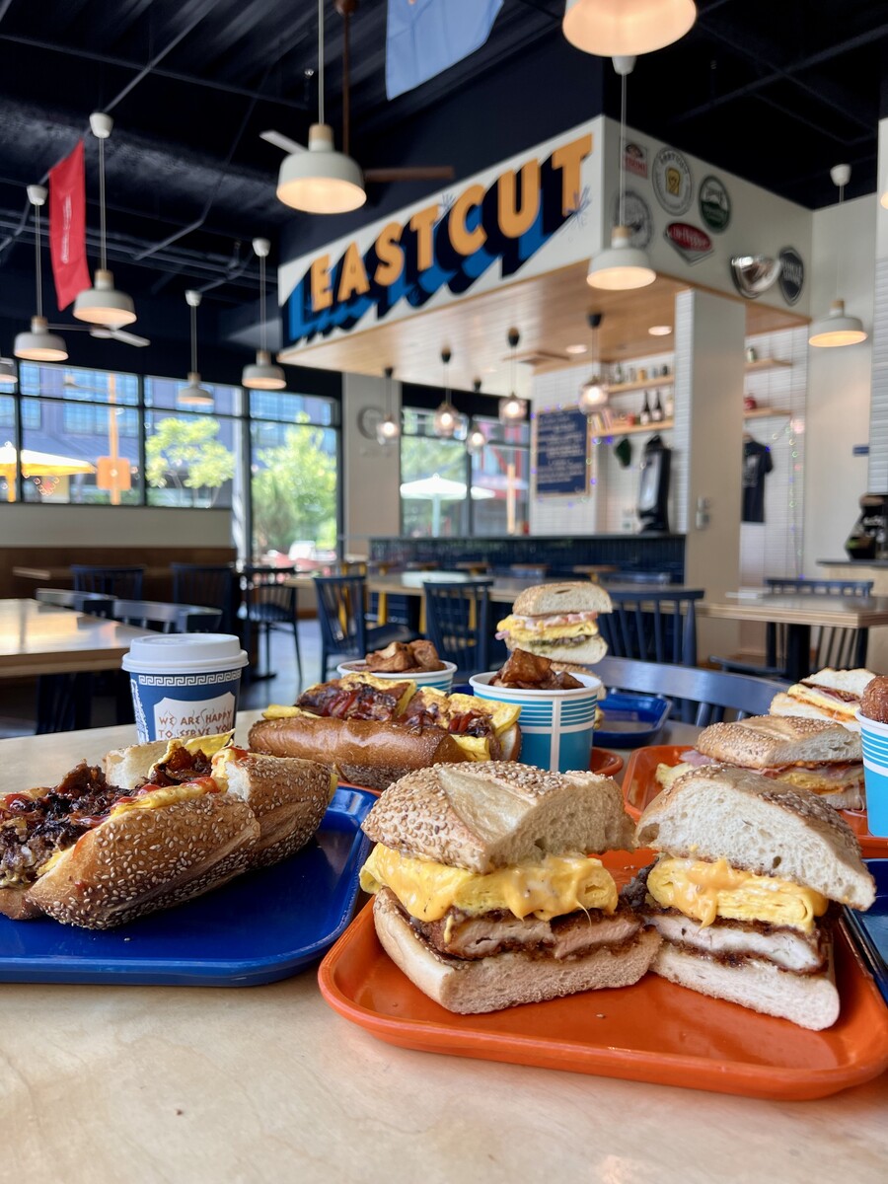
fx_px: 889
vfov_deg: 67.3
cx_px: 444
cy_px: 592
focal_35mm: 26
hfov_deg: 53.1
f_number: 1.5
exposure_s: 1/120
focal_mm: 5.7
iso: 40
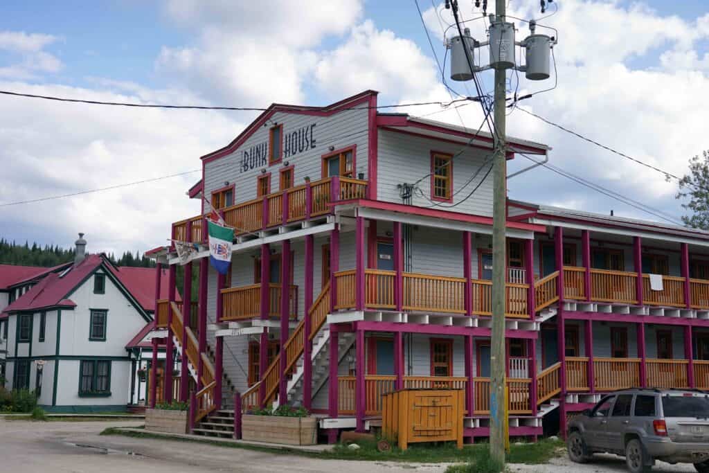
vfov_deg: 29.3
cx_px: 354
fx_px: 906
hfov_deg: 42.7
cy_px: 236
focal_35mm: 46
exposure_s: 1/3200
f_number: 4
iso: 640
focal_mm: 46
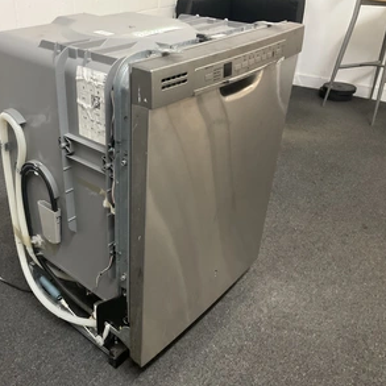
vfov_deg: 47.2
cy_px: 190
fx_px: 442
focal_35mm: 35
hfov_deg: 46.7
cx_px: 141
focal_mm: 3
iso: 320
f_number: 1.8
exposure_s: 1/40
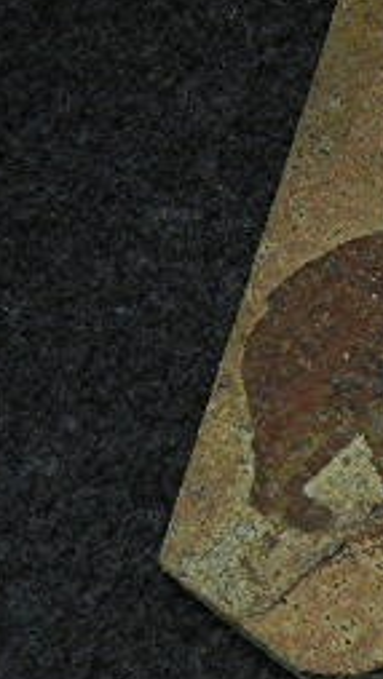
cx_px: 844
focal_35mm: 107
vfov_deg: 20.0
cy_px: 326
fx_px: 1931
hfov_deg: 10.2
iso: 800
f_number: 7.4
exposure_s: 1/30
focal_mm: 7.1
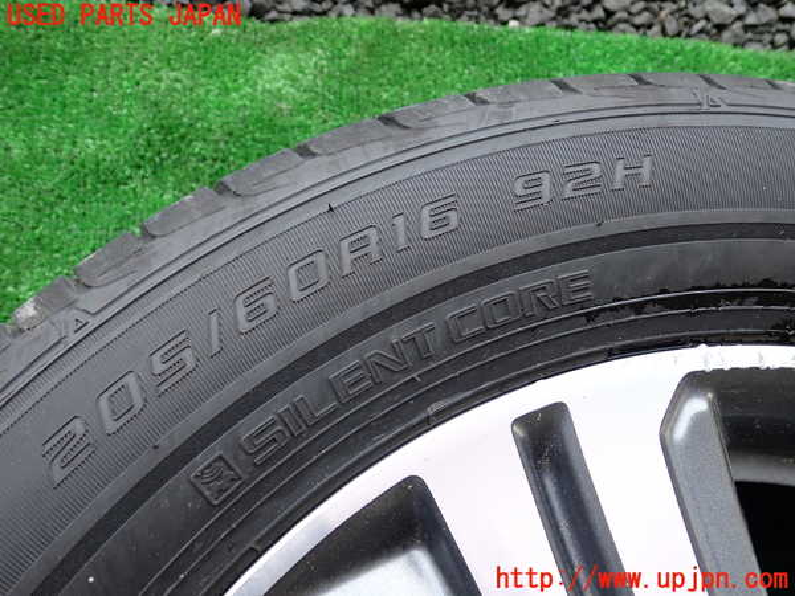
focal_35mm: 30
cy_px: 298
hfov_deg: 60.0
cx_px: 398
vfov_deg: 46.8
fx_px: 689
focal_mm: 5.4
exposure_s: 1/250
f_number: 2.3
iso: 125
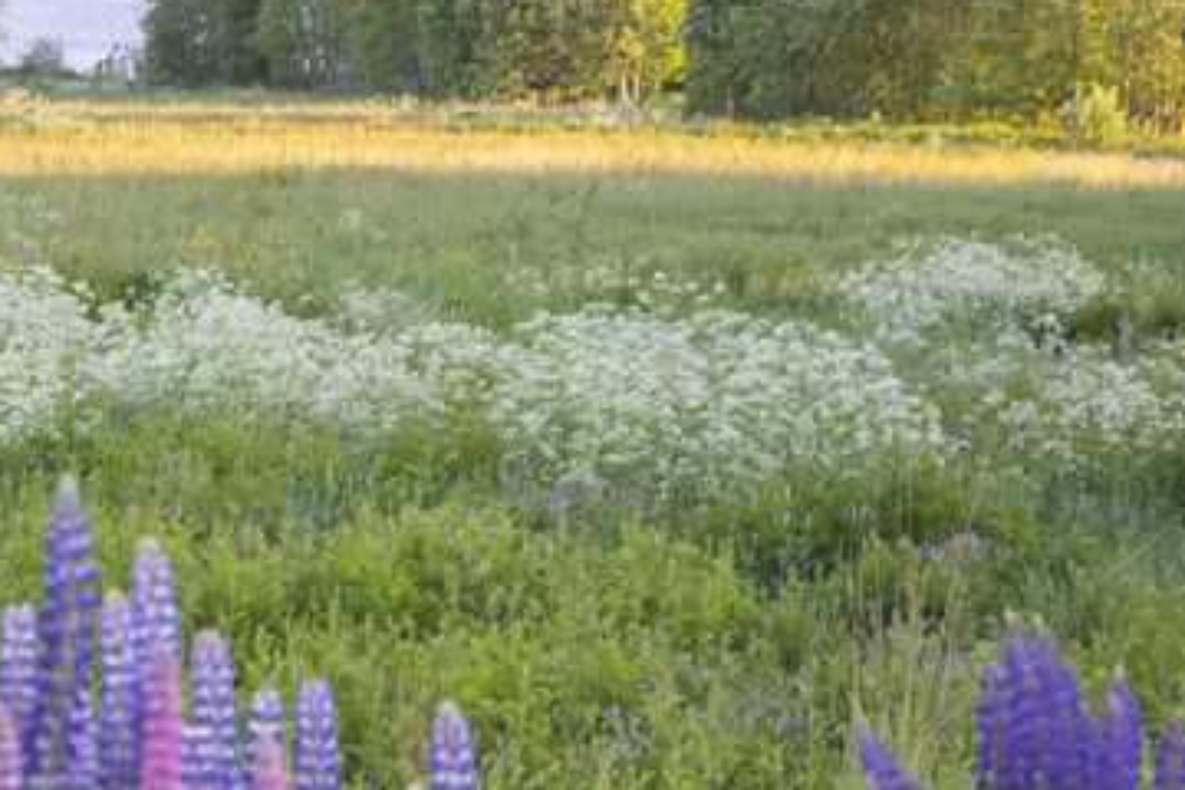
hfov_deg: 16.3
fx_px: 3950
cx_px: -286
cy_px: 443
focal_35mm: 120
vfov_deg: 11.4
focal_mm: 48
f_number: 2.8
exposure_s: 1/100
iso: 100
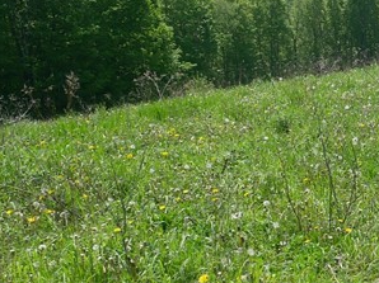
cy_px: 178
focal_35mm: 110
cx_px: 503
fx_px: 1203
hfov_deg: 16.8
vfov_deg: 13.4
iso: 200
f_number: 7.1
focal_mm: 16
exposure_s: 1/400
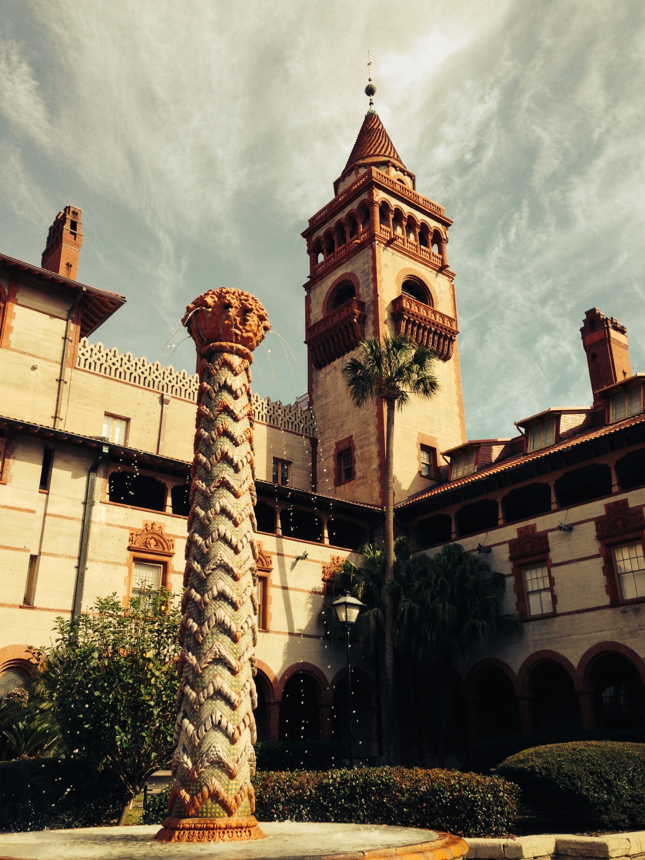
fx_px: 820
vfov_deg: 55.4
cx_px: 322
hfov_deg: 42.9
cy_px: 430
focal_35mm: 33
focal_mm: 4.12
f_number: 2.4
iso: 50
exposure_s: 1/1085
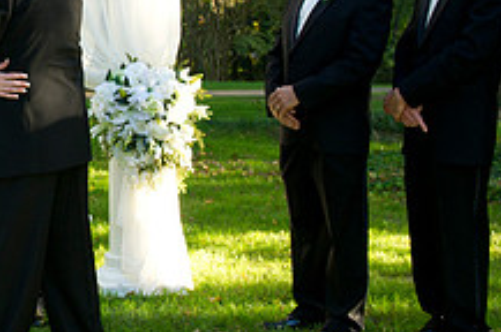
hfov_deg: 23.2
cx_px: -39
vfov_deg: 16.4
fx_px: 1153
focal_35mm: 83
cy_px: 106
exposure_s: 1/160
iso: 640
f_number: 5.6
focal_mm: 31
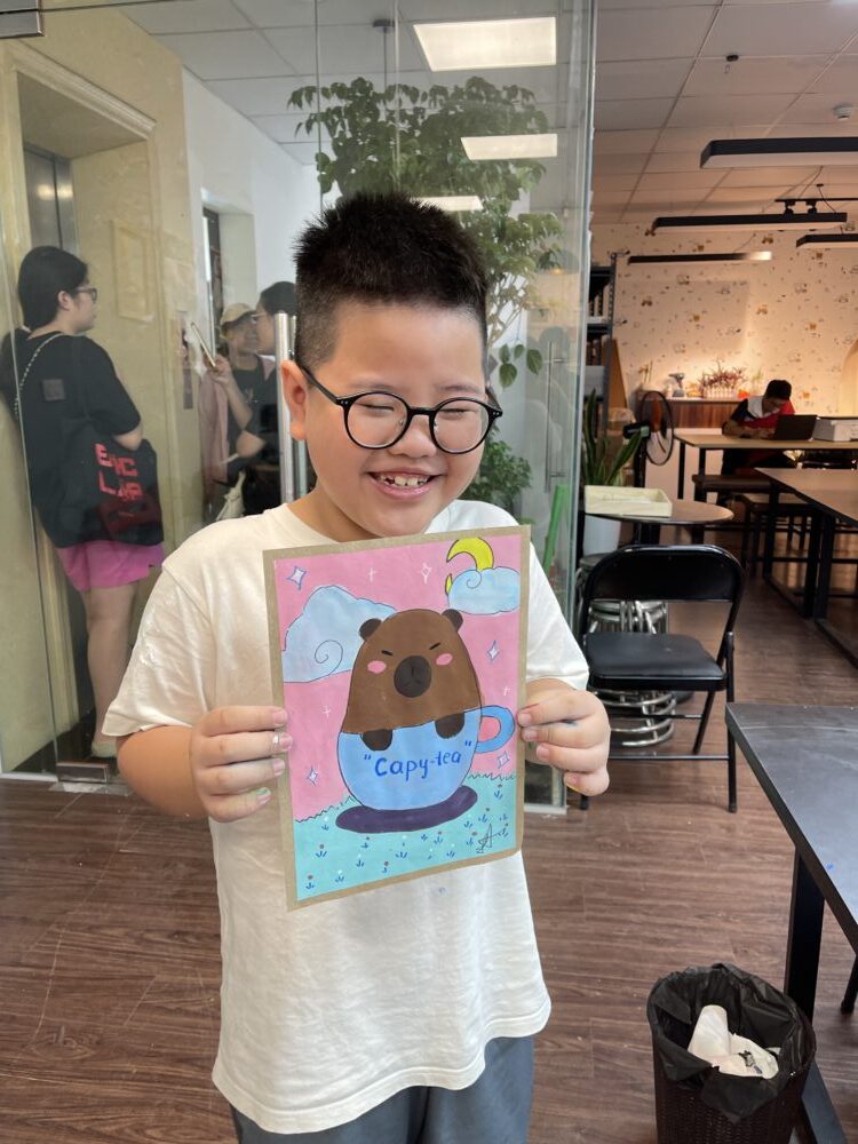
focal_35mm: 25
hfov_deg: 54.9
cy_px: 572
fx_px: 826
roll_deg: -0.4
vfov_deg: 69.4
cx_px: 429
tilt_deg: -13.5
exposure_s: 1/100
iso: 100
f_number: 1.6
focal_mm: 5.1
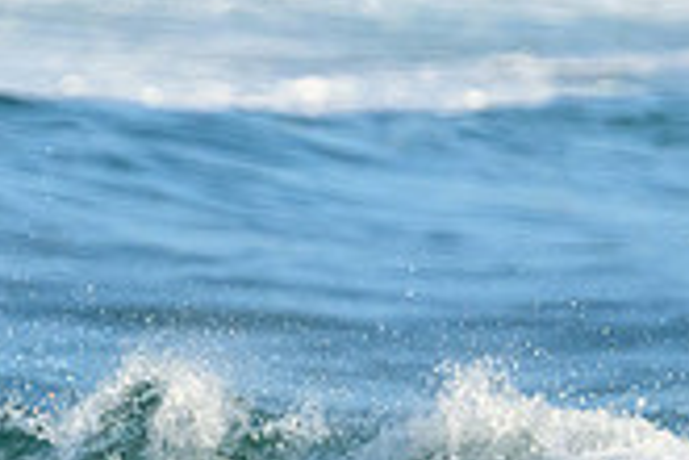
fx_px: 49662
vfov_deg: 0.5
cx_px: 362
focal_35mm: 2595
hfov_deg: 0.8
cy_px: 719
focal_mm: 630
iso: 2500
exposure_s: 1/2000
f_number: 11
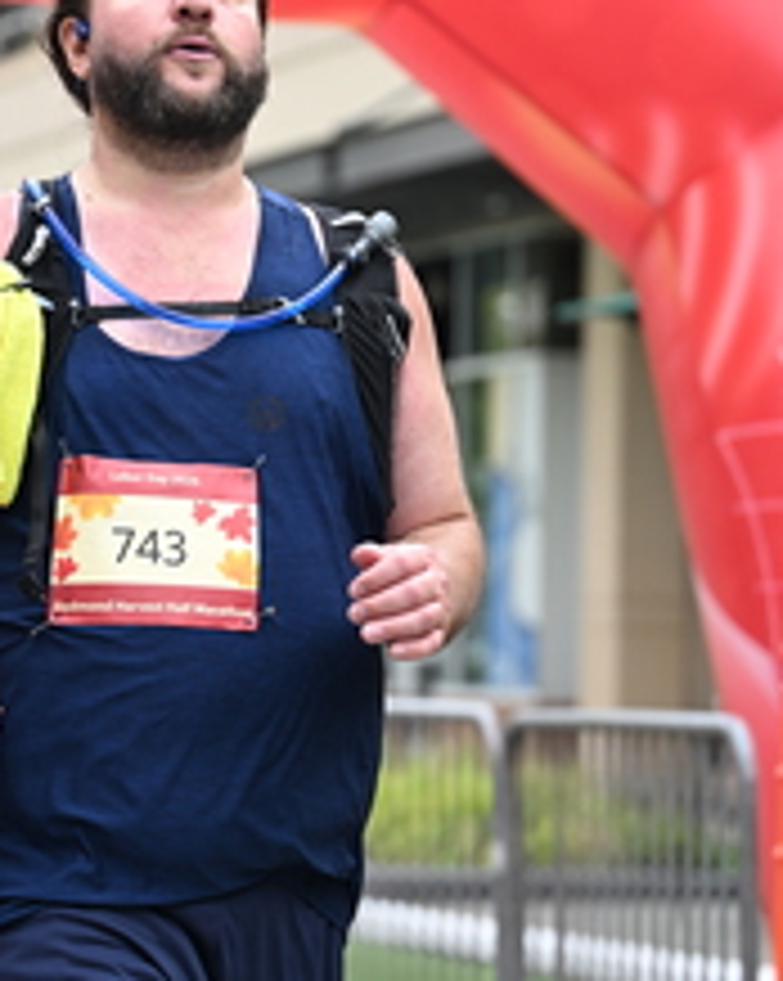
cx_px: 142
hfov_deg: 8.3
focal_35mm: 185
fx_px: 5366
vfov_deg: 10.4
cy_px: 369
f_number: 2.8
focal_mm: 78
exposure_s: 1/1250
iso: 400
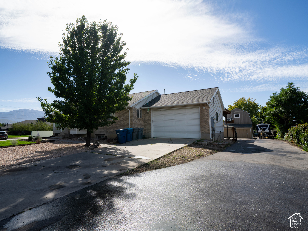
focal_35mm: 18
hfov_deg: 86.5
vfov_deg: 70.4
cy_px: 116
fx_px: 164
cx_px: 154
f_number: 11
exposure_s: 1/200
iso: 160
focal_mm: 17
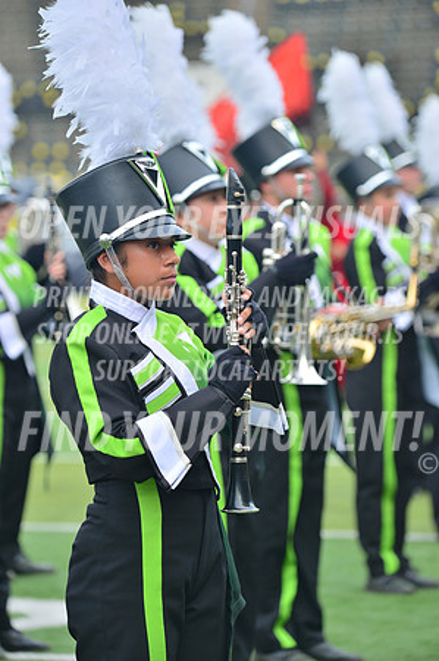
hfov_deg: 6.2
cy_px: 330
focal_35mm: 220
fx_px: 4033
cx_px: 220
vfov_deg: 9.4
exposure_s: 1/400
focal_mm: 220
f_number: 5.6
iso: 200
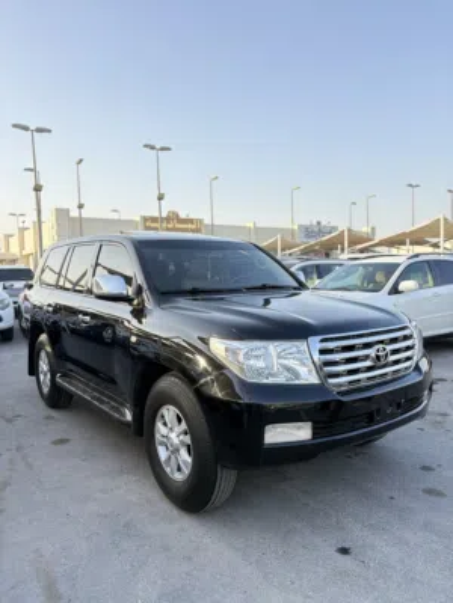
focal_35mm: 26
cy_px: 302
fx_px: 454
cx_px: 226
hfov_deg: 53.1
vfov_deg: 67.3
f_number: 1.6
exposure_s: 1/618
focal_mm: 5.96
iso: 64
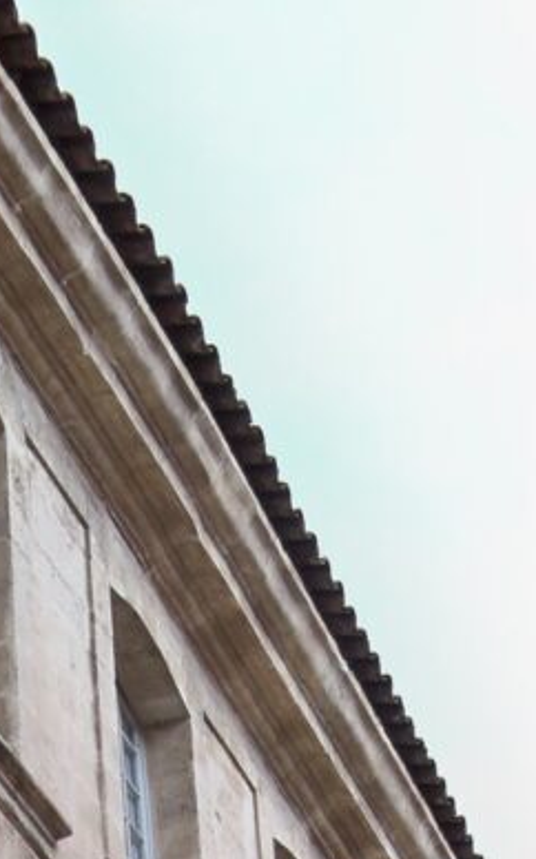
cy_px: 1627
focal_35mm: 147
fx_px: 3441
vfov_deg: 12.7
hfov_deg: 8.8
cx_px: -137
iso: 80
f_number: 3.5
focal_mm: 6.2
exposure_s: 1/40
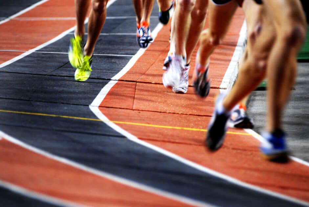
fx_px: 2385
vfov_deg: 5.0
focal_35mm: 278
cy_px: 104
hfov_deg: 7.4
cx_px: 154
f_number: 2.8
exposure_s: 1/125
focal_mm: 185
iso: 400
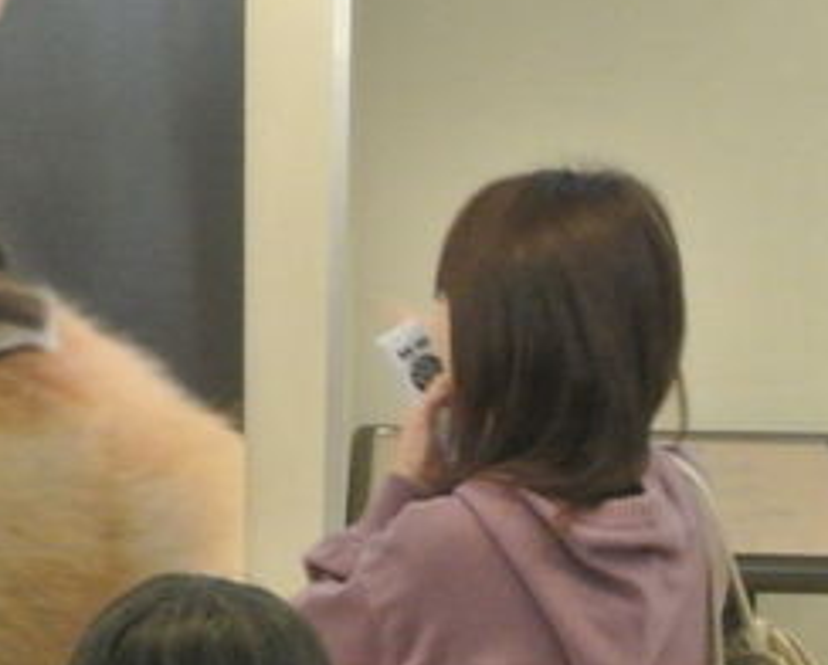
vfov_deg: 11.0
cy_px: 411
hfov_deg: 12.9
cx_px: -419
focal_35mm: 141
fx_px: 3461
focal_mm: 16.9
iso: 2000
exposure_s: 1/30
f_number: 4.5
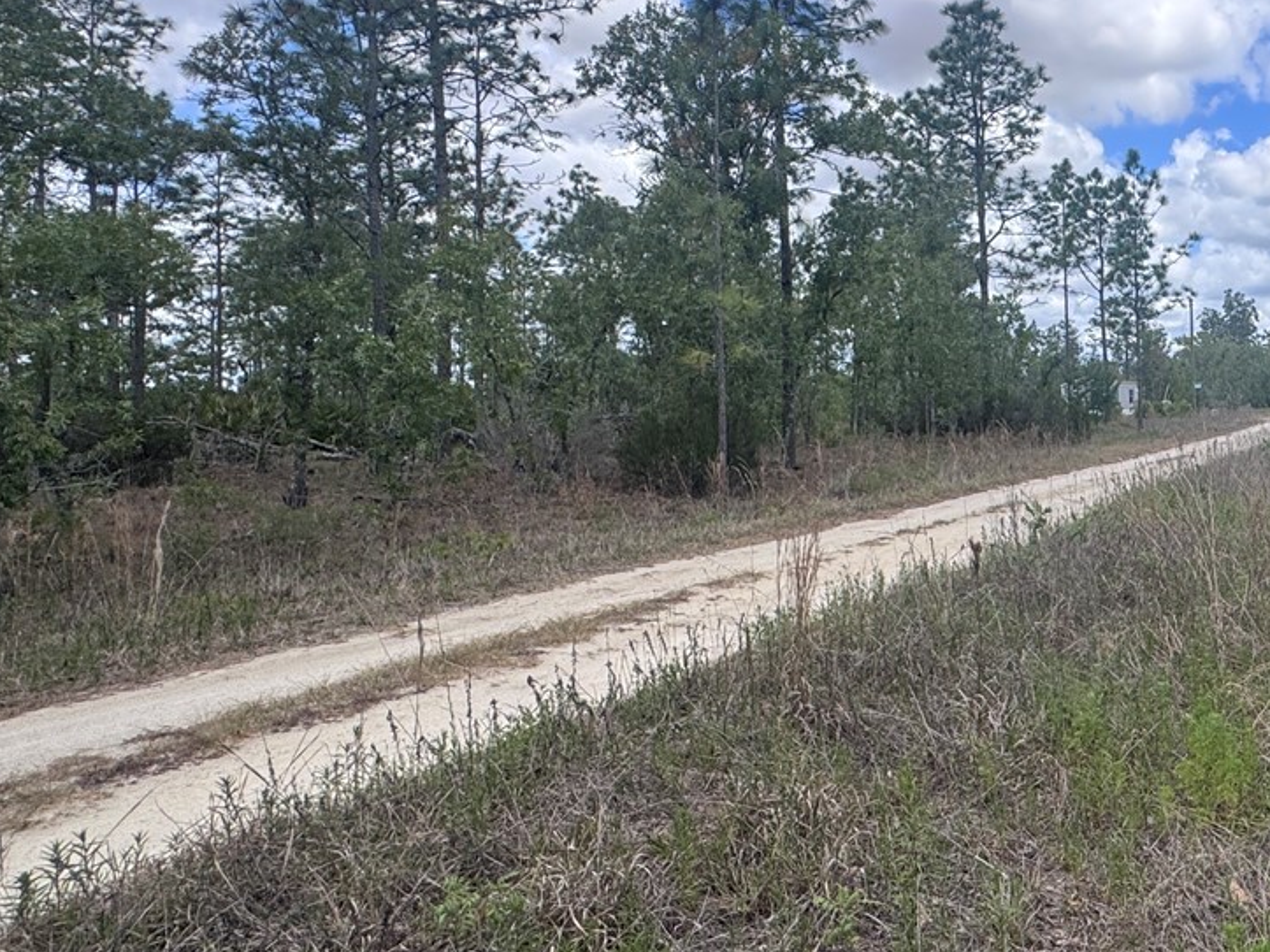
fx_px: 1137
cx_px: 1203
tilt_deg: +1.4
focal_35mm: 31
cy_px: 378
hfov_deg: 50.0
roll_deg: +1.9
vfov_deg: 45.2
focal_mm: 2.22
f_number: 2.2
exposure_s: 1/1395
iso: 50
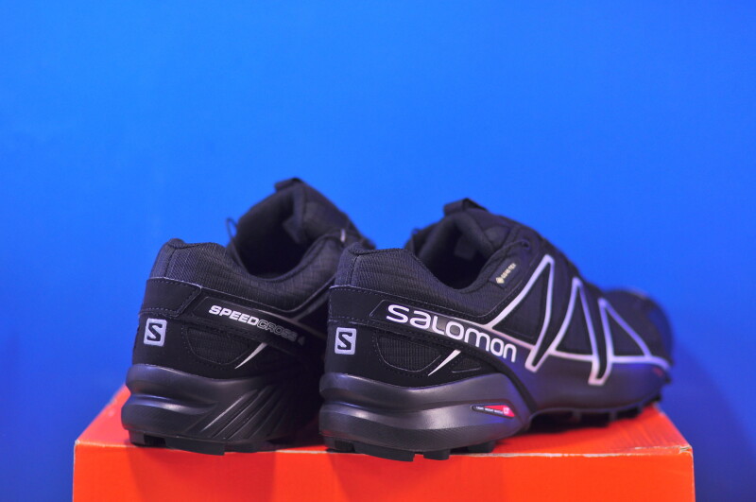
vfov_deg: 18.1
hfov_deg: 27.0
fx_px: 1573
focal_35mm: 75
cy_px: 251
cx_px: 378
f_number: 2.2
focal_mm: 50
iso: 250
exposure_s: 1/320
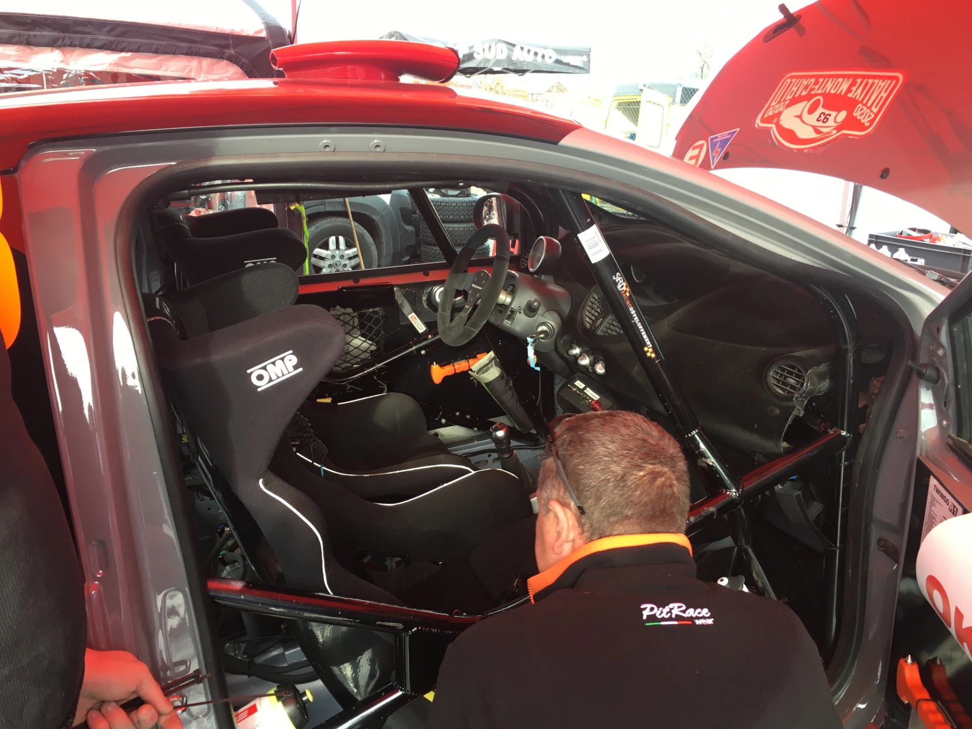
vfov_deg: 48.2
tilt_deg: -16.4
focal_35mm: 29
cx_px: 486
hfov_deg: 61.7
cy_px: 364
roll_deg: -1.8
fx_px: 814
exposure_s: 1/50
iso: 32
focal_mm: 4.15
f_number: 2.2
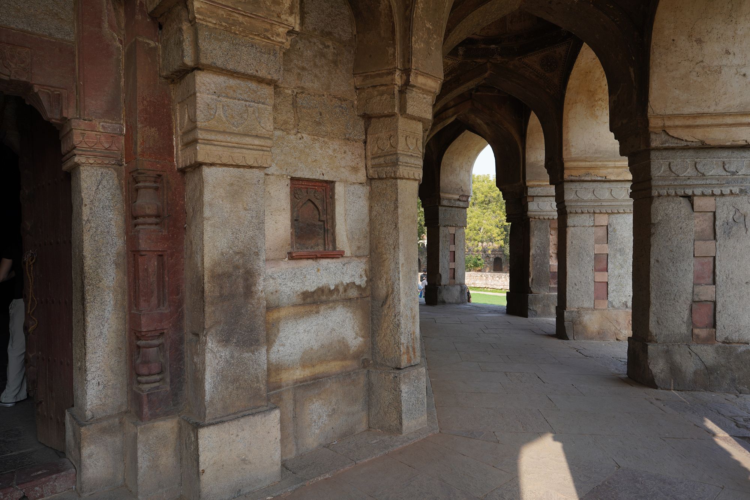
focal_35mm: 24
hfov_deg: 73.7
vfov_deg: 53.1
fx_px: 500
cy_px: 250
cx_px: 375
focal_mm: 24
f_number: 6.3
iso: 100
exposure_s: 1/100
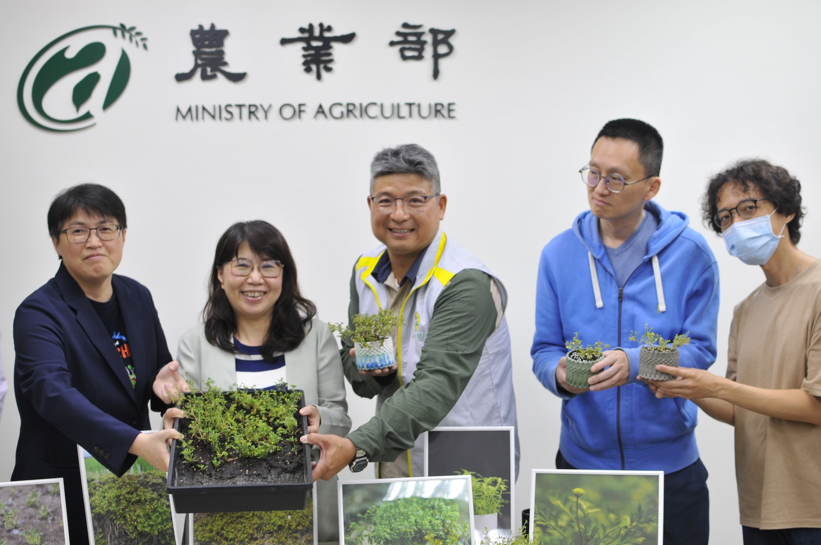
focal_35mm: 52
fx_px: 1196
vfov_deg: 25.7
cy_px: 272
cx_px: 410
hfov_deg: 37.9
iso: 320
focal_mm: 35
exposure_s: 1/50
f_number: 2.5
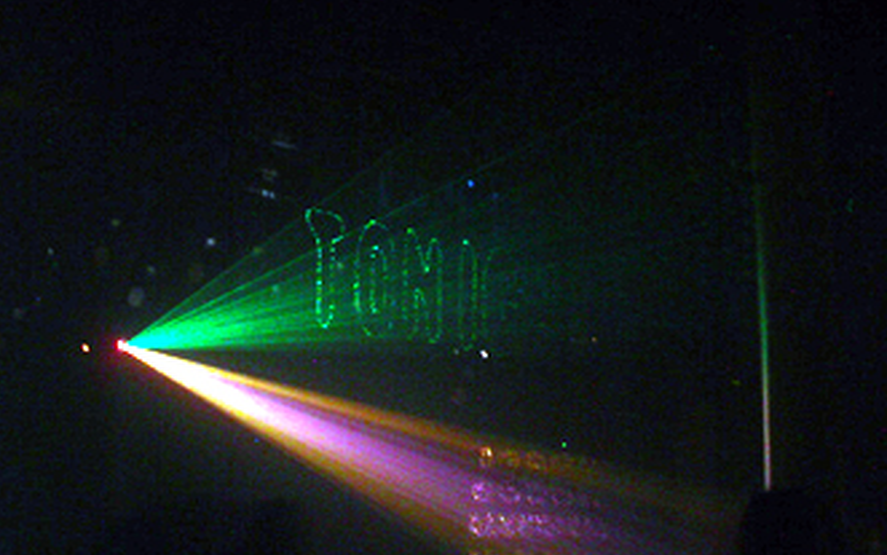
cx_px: 516
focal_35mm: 49
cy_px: 295
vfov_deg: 26.3
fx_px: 1185
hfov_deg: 40.9
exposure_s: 1/3
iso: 200
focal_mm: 7.8
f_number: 2.8
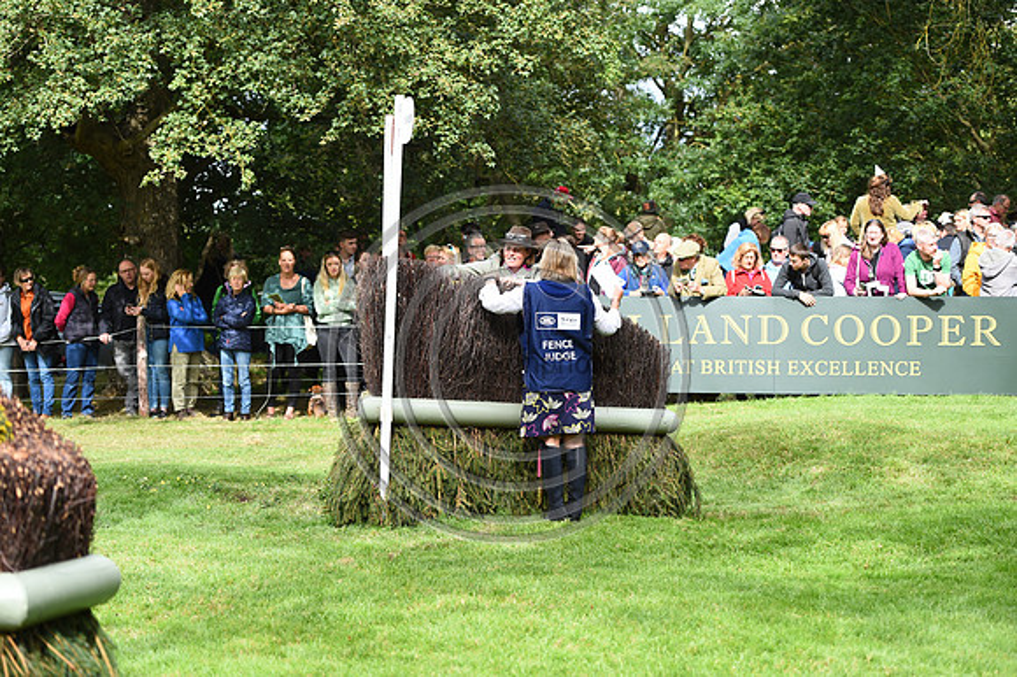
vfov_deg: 19.4
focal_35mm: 70
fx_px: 1976
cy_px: 338
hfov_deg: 28.9
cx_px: 508
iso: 360
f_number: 3.5
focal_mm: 70
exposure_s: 1/1250
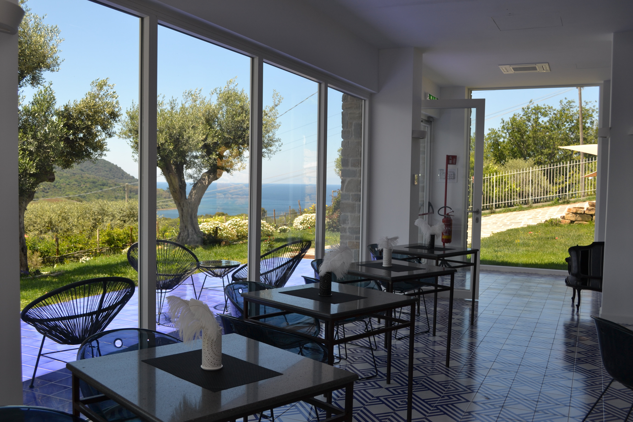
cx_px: 316
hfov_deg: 57.2
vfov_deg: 40.0
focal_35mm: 33
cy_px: 211
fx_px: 580
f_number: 6.3
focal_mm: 22
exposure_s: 1/160
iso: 100
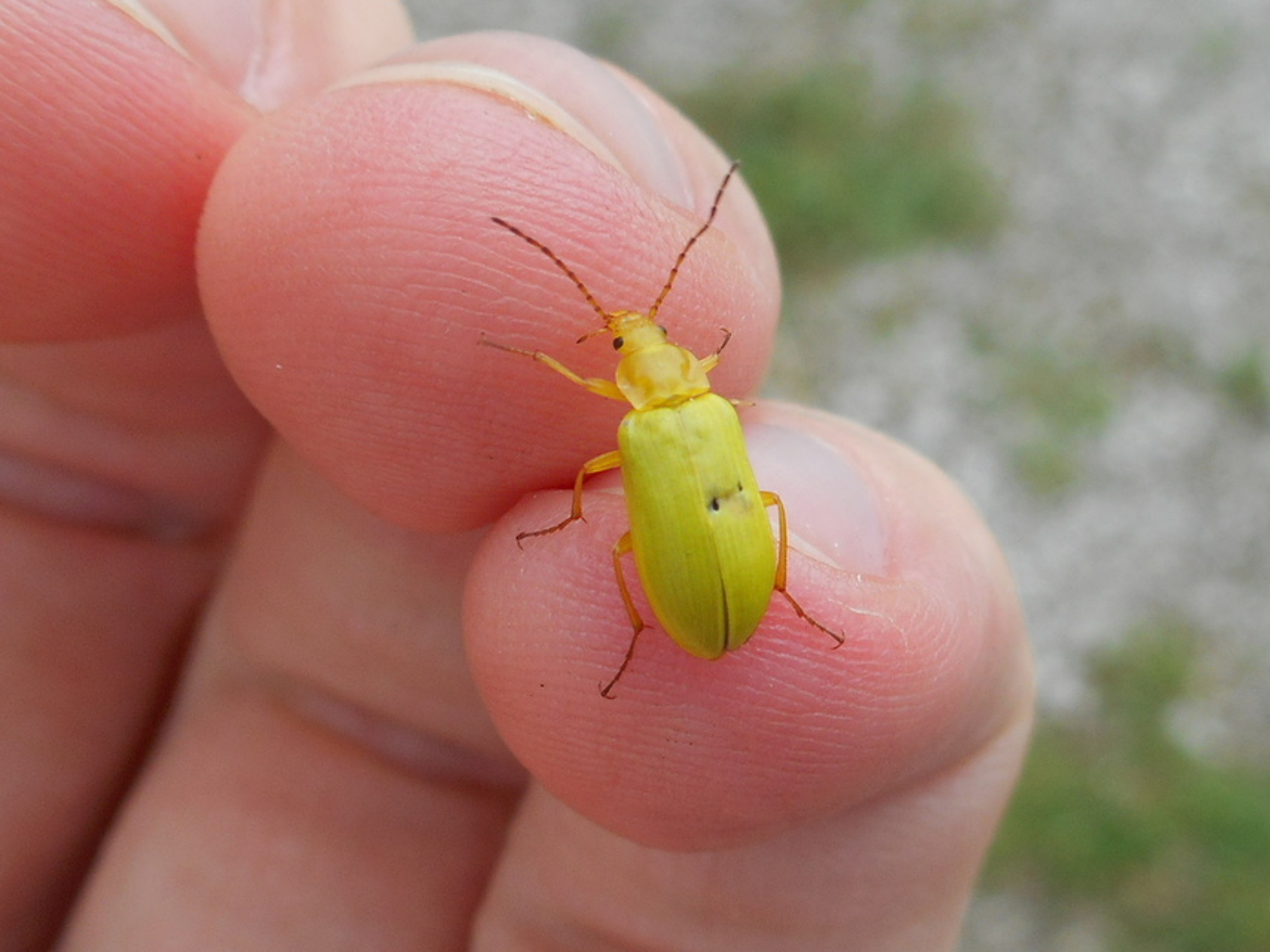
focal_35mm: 34
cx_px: 635
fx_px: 1248
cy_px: 476
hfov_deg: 54.0
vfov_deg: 41.8
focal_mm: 6
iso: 80
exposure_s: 1/250
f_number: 4.2
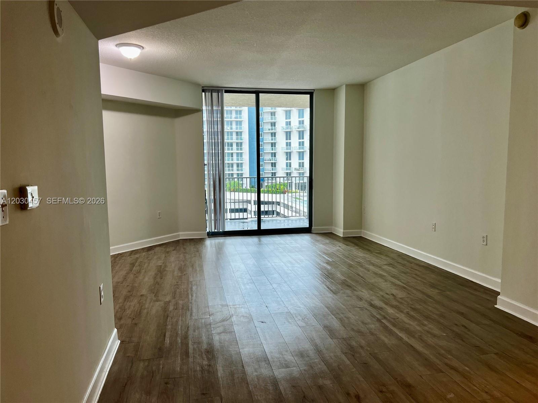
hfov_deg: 67.3
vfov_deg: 53.1
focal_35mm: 26
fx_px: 404
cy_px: 202
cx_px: 269
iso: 80
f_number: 1.5
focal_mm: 5.7
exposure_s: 1/120
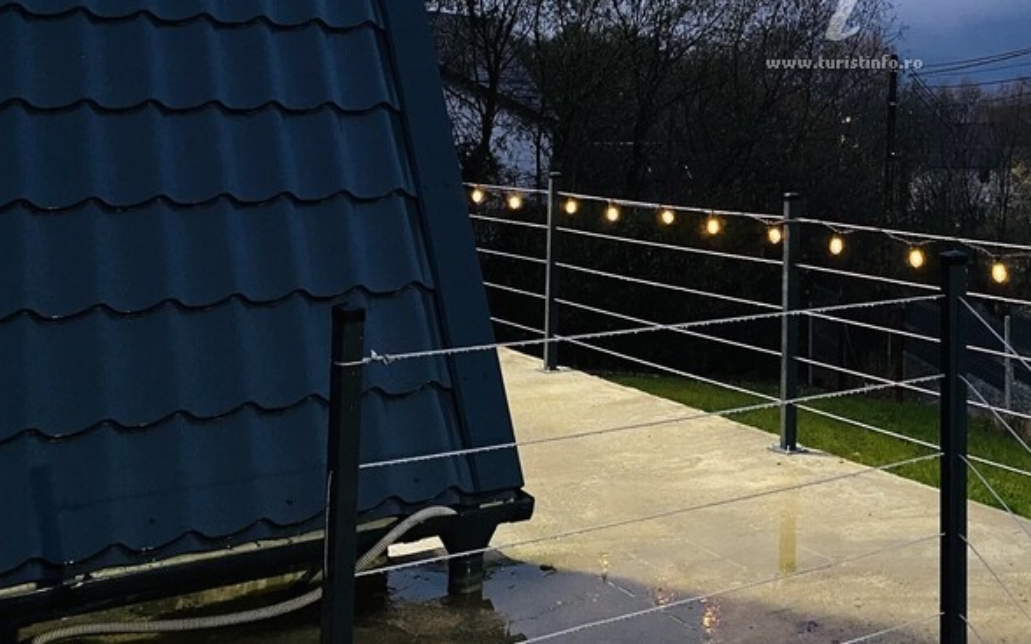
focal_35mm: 48
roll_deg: -1.4
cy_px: 44
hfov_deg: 39.6
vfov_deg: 25.8
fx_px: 1348
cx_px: 875
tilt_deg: +2.8
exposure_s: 1/25
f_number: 1.8
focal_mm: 4.25
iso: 800
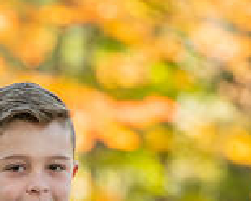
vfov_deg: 2.8
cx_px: 35
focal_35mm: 545
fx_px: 4049
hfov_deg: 3.5
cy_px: 357
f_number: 6.3
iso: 100
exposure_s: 1/200
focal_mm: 200
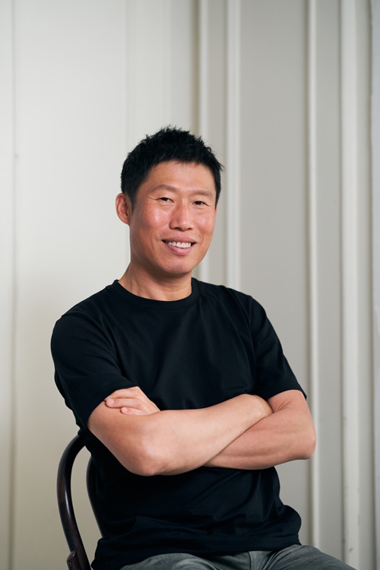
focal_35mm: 85
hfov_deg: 16.1
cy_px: 285
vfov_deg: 23.9
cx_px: 190
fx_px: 1346
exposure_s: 1/125
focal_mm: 85
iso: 400
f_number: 2.2
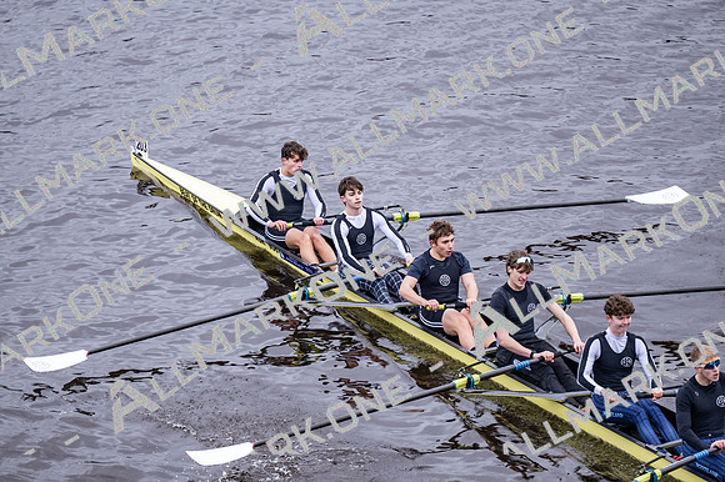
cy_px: 241
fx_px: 6038
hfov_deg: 6.9
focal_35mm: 300
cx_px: 362
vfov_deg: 4.6
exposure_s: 1/2000
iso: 2800
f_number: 2.8
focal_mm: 200
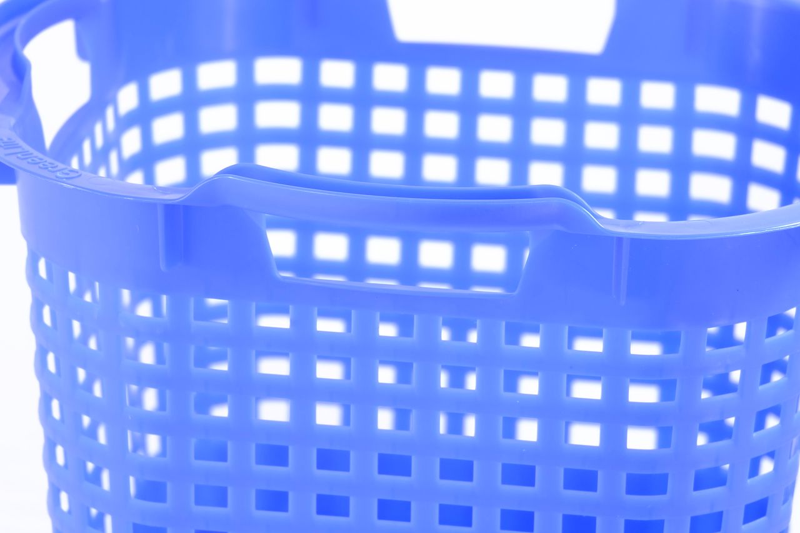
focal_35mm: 181
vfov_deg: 7.6
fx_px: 4021
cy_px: 266
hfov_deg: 11.4
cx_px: 400
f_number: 5.8
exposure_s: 1/85
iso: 800
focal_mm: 120.6
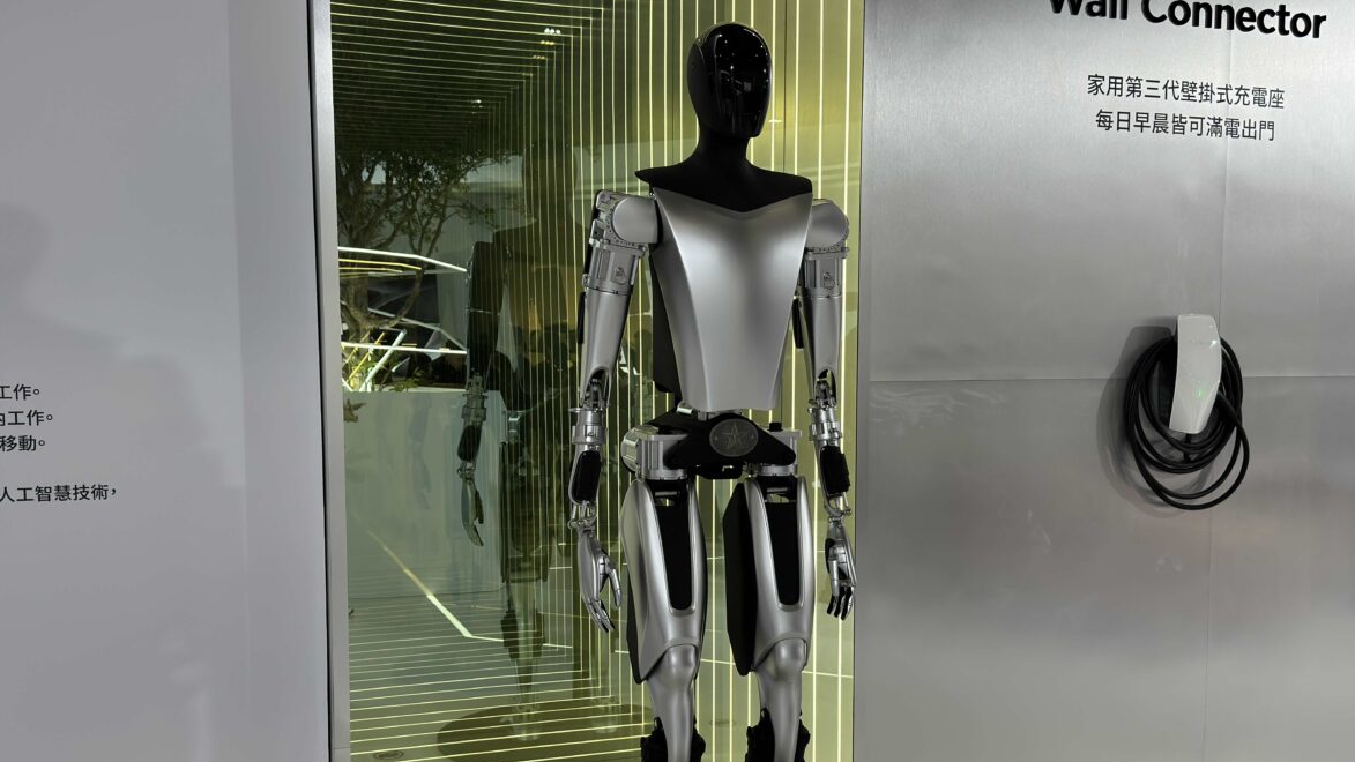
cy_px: 484
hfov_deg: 51.6
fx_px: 1401
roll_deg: +0.3
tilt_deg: -4.7
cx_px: 692
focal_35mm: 39
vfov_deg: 30.3
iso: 100
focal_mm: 6.86
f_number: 1.78
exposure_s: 1/470
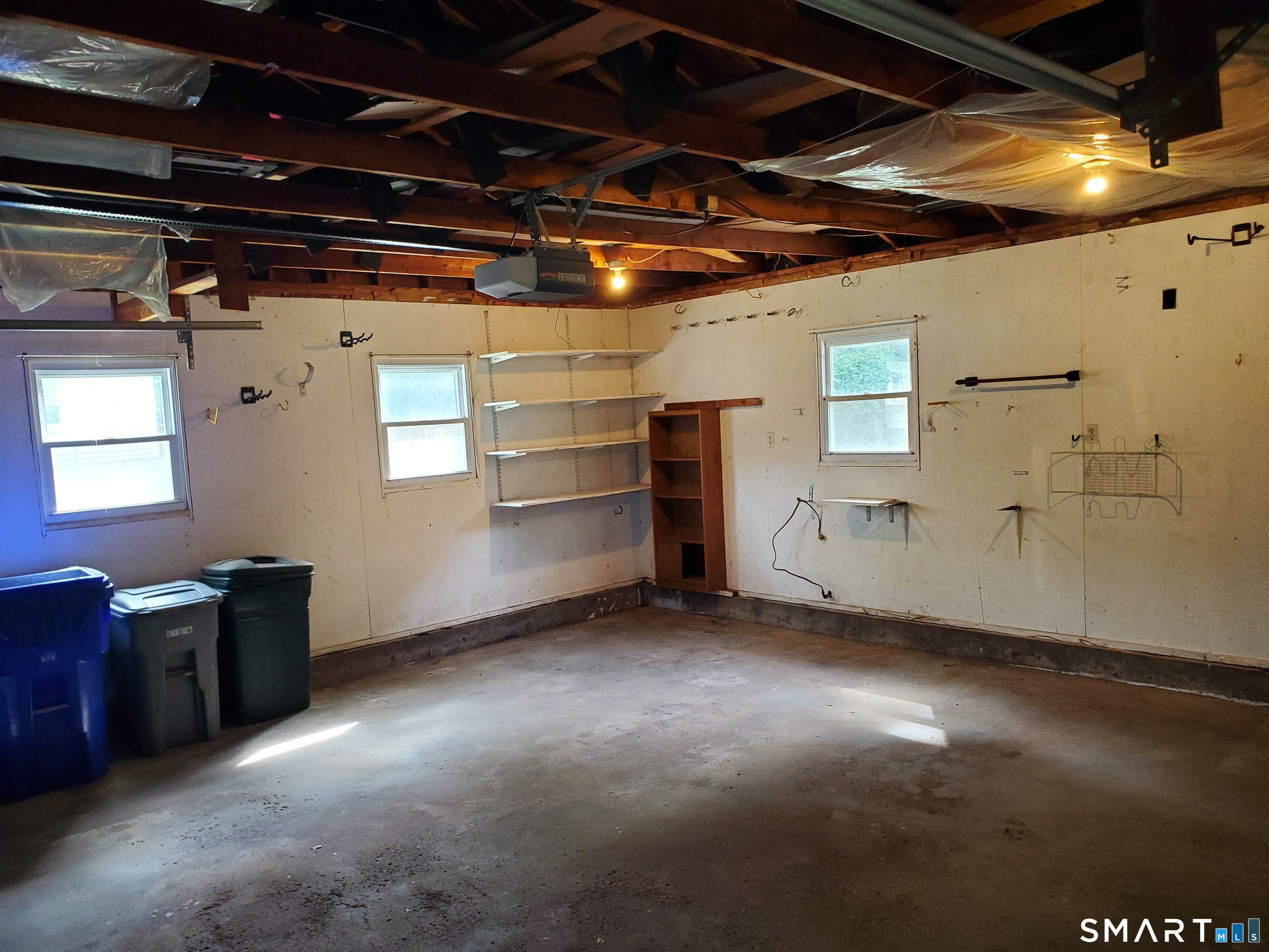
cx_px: 634
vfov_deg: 53.1
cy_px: 476
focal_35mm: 26
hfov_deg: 67.3
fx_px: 953
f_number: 2.4
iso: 250
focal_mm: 4.3
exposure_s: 1/60
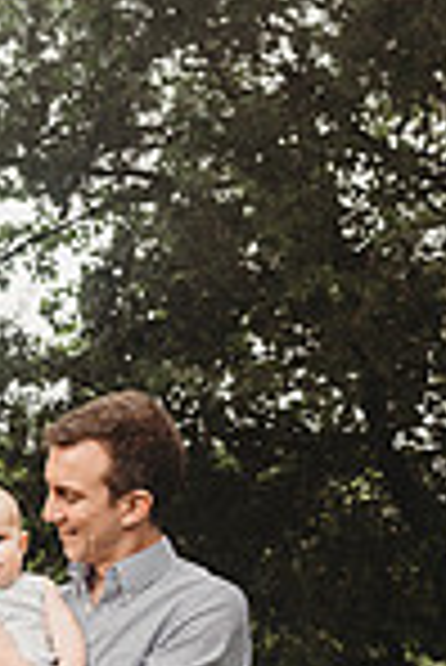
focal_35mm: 73
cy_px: 639
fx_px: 1353
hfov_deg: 18.2
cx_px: -18
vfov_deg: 26.4
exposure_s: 1/160
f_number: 3.5
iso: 400
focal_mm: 24
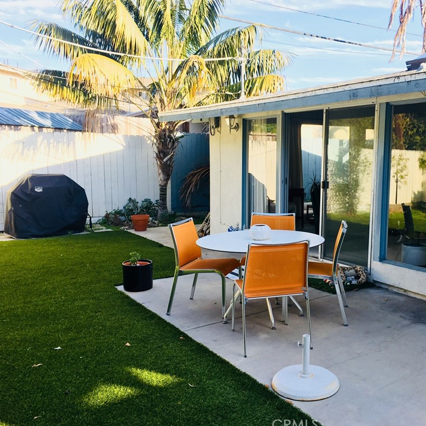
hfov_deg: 46.6
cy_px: 215
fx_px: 487
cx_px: 277
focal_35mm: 35
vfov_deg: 47.2
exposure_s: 1/295
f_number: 2.2
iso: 25
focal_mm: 4.15
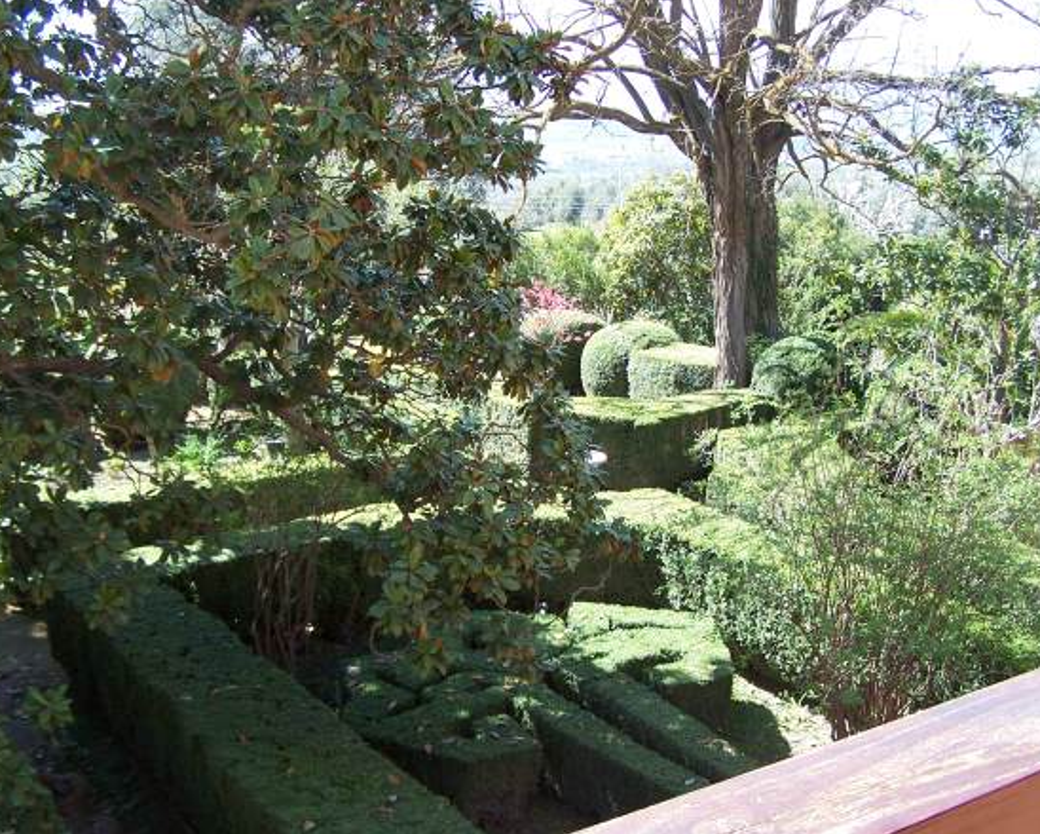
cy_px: 448
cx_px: 543
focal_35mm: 44
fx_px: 1355
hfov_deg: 42.0
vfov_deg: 34.2
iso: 80
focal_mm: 6.3
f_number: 2.8
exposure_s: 1/180
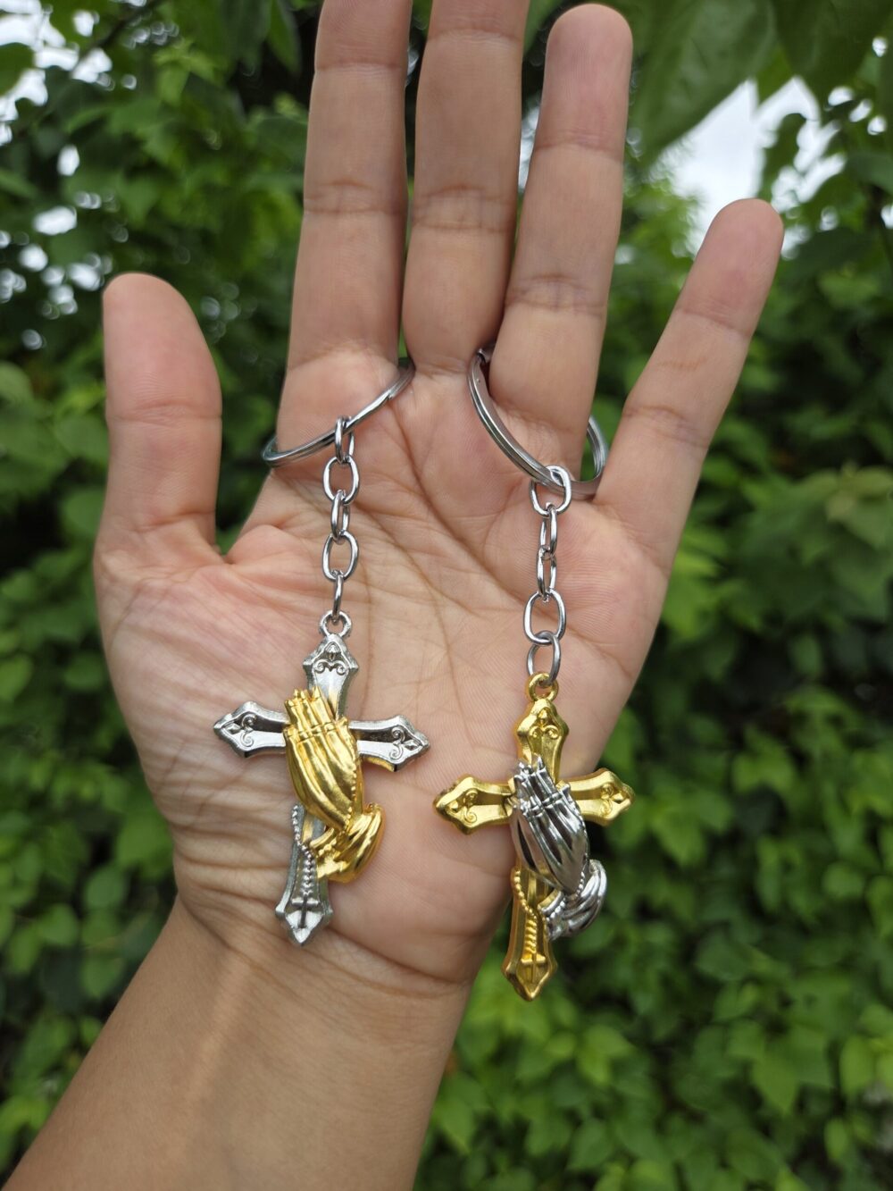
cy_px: 596
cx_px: 446
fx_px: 791
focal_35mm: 23
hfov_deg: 58.9
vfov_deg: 73.9
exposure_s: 1/1794
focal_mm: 5.4
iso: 80
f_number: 1.8
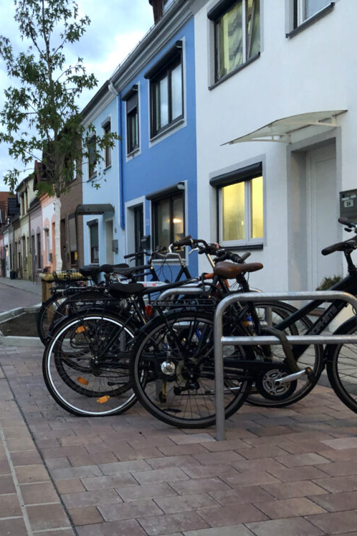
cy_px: 268
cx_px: 74
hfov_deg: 33.3
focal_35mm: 39
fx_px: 580
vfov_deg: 49.6
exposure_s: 1/9
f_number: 1.8
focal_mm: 4
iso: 100
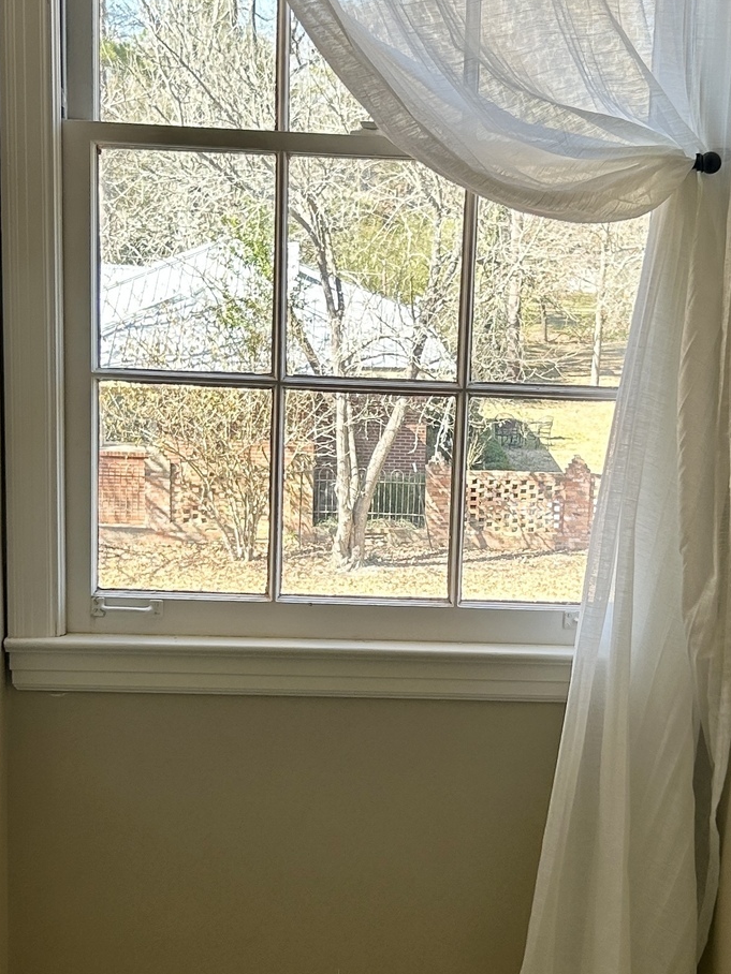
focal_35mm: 66
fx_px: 1858
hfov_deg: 22.2
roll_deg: -2.8
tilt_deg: -9.8
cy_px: 544
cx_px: 443
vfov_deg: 29.4
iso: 40
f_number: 1.5
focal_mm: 5.7
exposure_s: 1/282
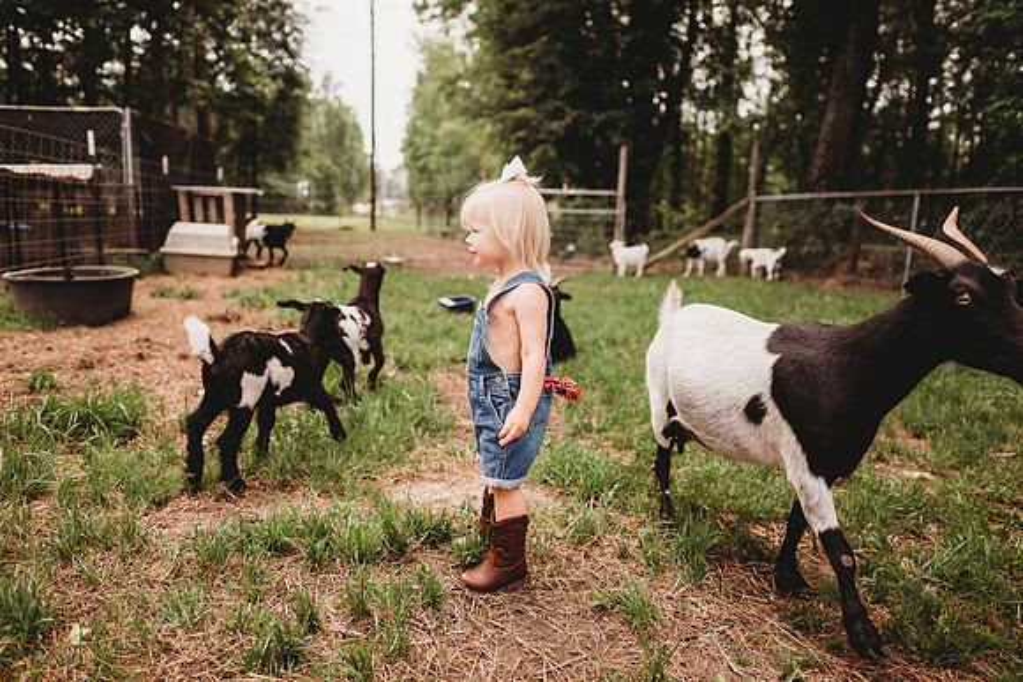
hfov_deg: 70.1
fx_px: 729
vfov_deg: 50.2
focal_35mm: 26
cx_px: 492
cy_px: 340
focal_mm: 24
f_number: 2.2
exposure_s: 1/640
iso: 100
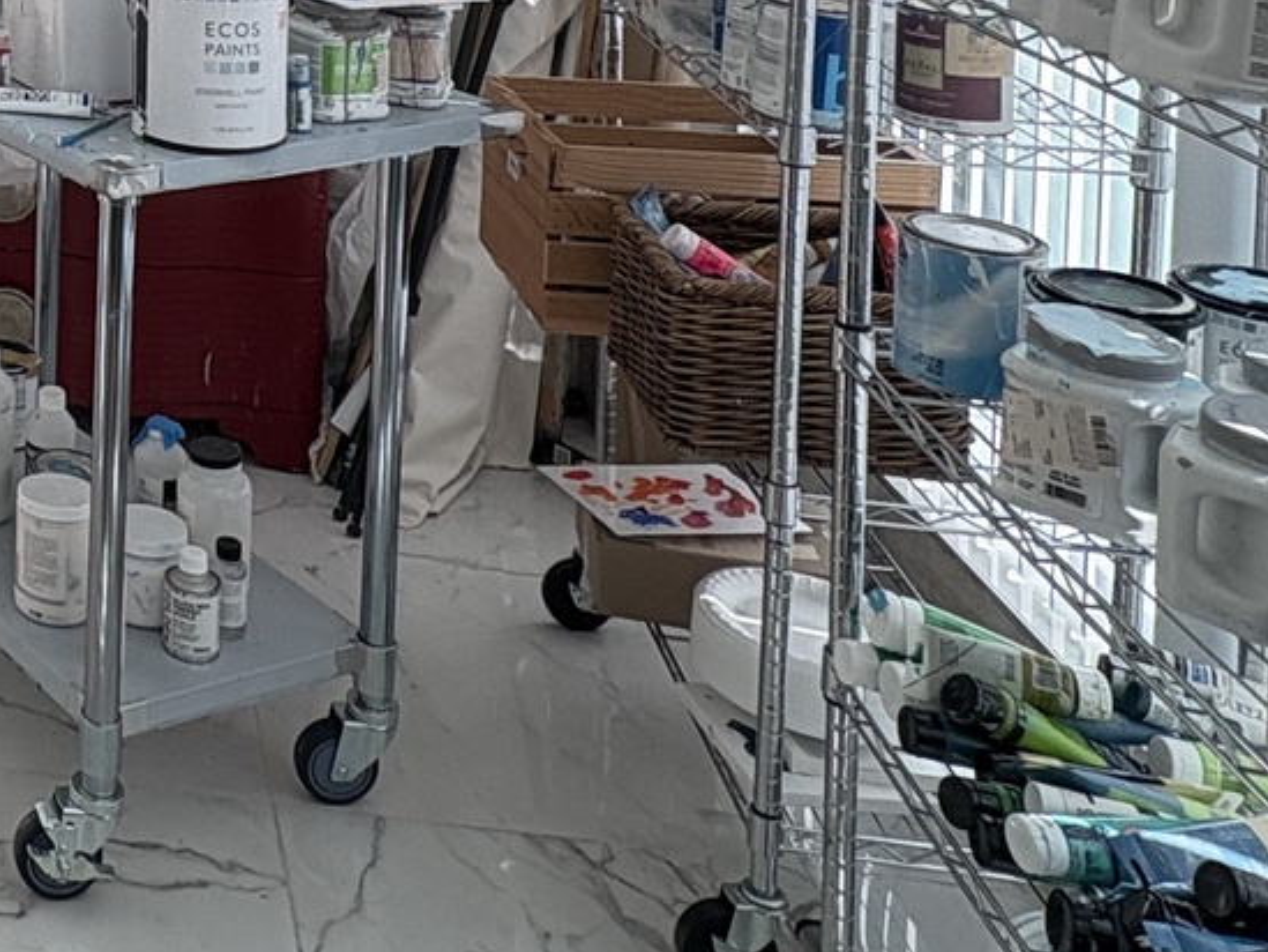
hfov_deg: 30.9
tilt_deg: -2.5
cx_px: -298
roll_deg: +0.6
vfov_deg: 24.7
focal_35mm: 51
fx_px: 1869
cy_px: -303
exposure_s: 1/347
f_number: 2.2
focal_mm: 2.22
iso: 64
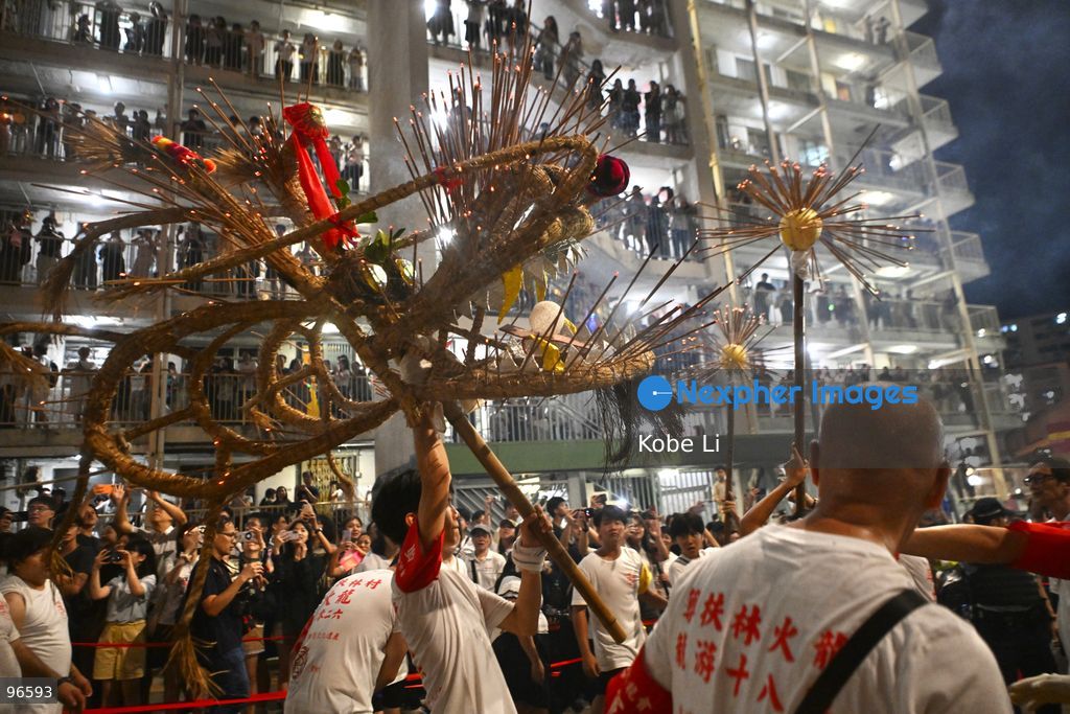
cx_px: 535
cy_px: 357
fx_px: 713
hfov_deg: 73.7
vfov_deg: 53.1
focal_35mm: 24
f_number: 2.8
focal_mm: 24
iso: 4500
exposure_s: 1/200
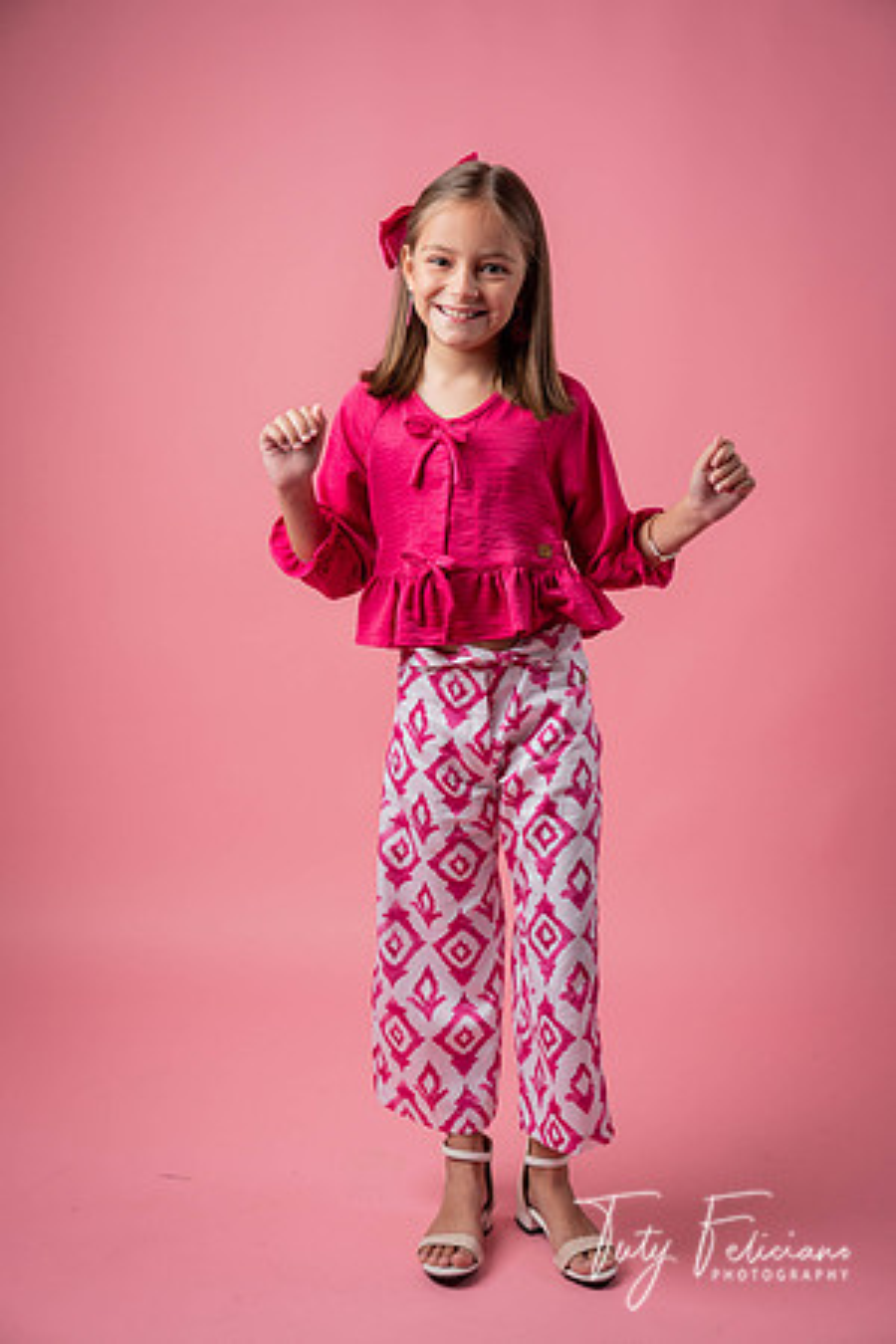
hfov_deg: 23.8
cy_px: 672
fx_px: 2128
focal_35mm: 57
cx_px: 448
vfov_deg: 35.1
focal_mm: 57
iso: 64
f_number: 4.5
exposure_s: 1/160
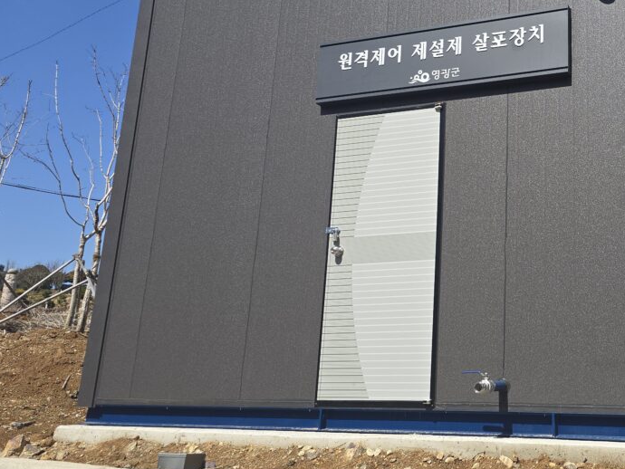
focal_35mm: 40
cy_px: 189
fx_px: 722
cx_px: 527
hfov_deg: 43.8
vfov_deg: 35.9
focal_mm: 6.3
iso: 12
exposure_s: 1/1064
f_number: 1.7
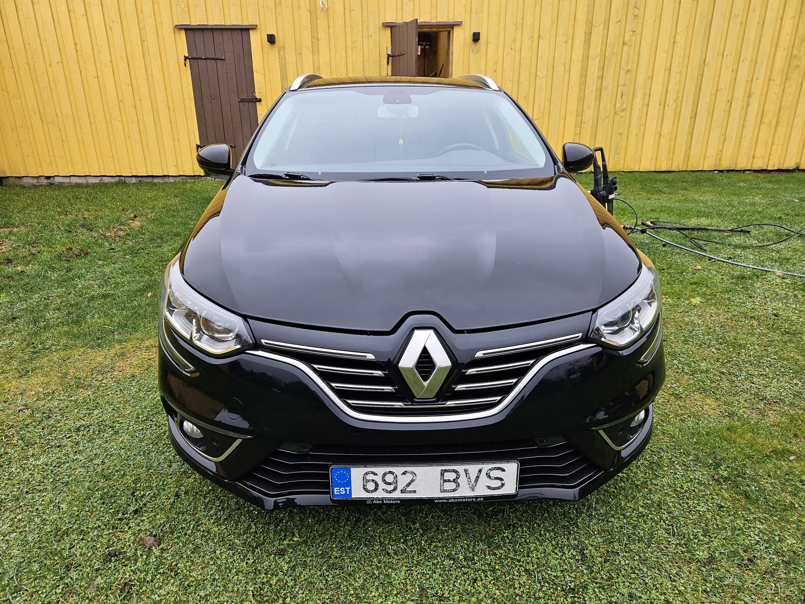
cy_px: 302
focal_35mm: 23
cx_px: 402
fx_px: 535
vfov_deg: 58.9
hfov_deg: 73.9
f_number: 1.8
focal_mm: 5.4
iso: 64
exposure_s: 1/190
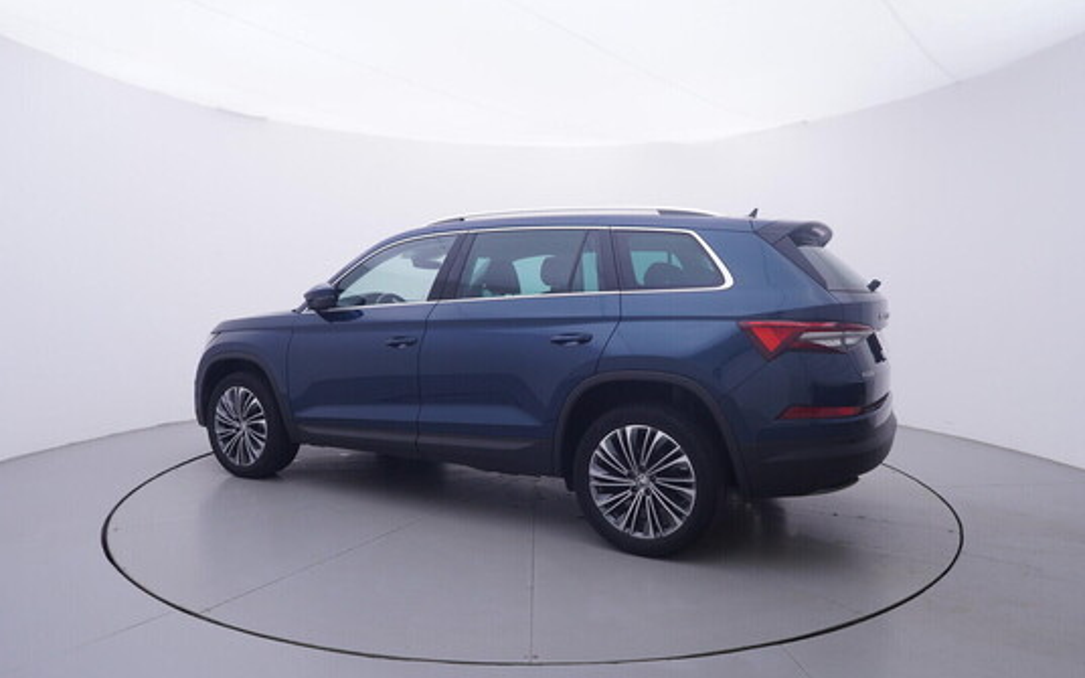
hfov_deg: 75.9
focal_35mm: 24
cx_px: 539
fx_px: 696
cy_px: 337
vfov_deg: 52.0
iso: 200
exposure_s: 1/80
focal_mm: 15
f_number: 5
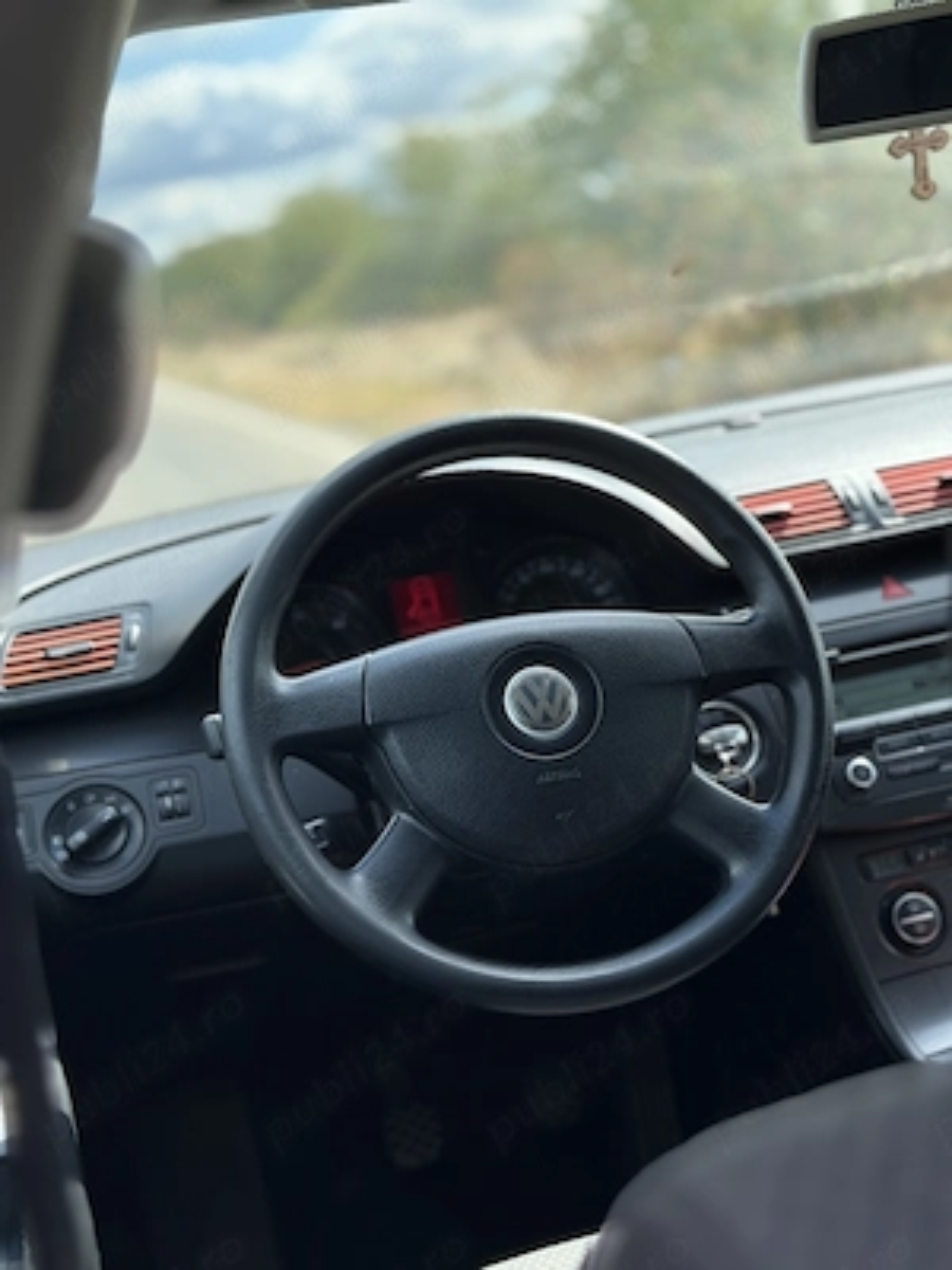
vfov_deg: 39.7
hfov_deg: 30.3
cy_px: 635
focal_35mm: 48
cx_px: 476
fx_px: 1760
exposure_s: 1/975
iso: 64
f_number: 1.78
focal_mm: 6.76
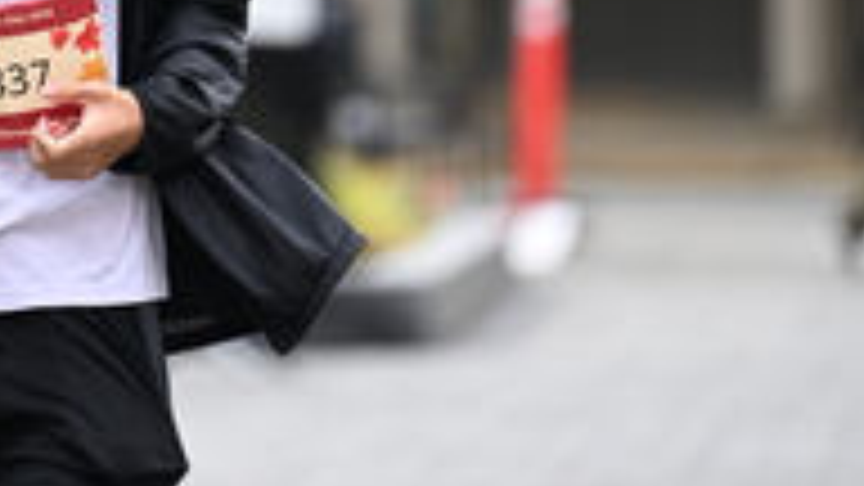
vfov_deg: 2.0
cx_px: 47
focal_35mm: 599
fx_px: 13723
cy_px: -274
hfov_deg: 3.6
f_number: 2.8
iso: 640
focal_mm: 200
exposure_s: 1/2000
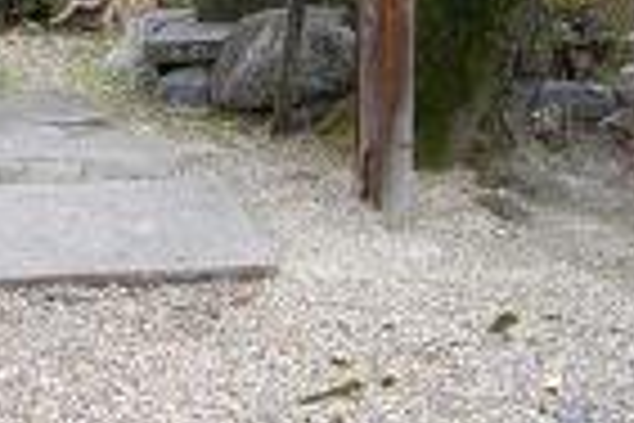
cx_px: -38
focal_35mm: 92
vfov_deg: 13.9
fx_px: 1620
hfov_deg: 21.2
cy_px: -212
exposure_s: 1/125
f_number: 2.9
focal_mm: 5.7
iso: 100
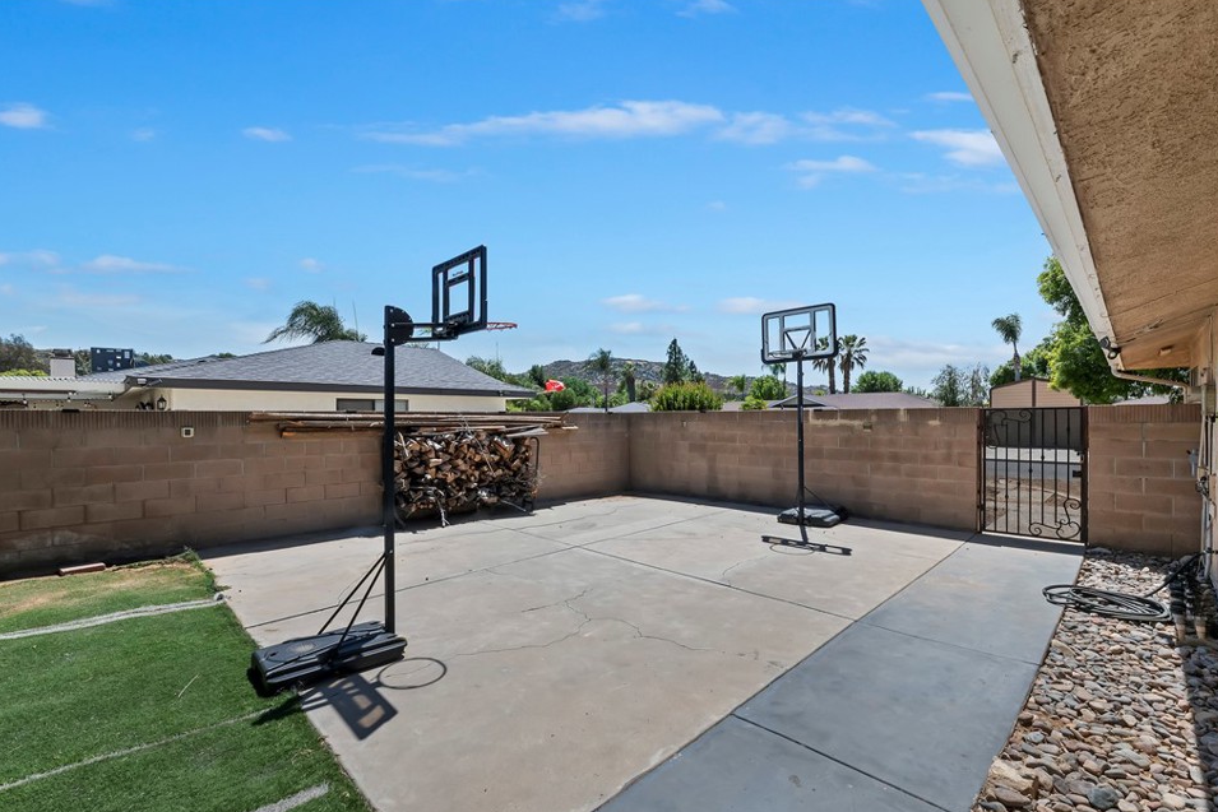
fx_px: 508
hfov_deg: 100.4
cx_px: 624
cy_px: 423
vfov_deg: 77.3
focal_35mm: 15
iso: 500
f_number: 20
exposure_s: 1/500
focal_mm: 14
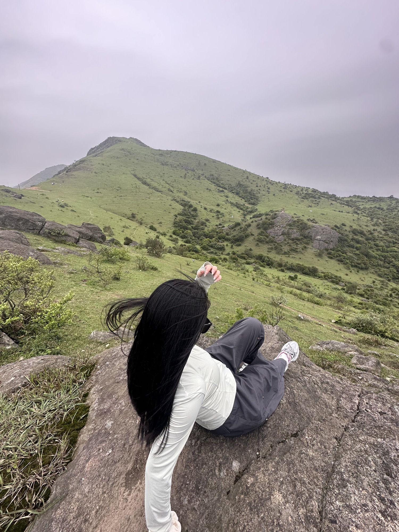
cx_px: 200
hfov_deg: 85.7
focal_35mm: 14
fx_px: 215
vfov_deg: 102.1
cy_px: 266
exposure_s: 1/99
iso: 80
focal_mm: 2.22
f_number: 2.2
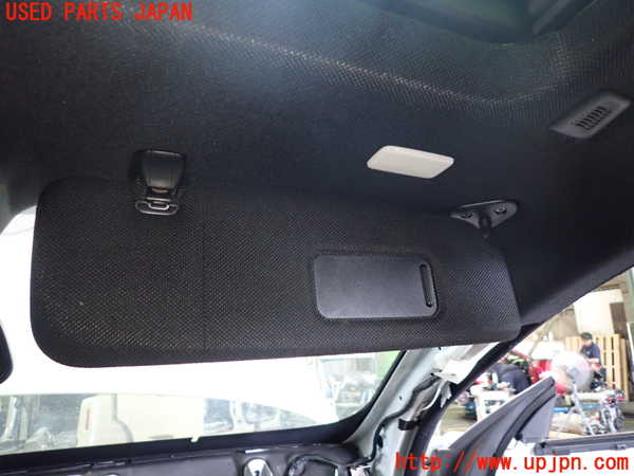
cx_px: 317
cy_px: 238
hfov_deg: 69.4
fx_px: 458
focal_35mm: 25
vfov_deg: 54.9
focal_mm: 4.5
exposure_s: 1/30
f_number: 2
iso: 640
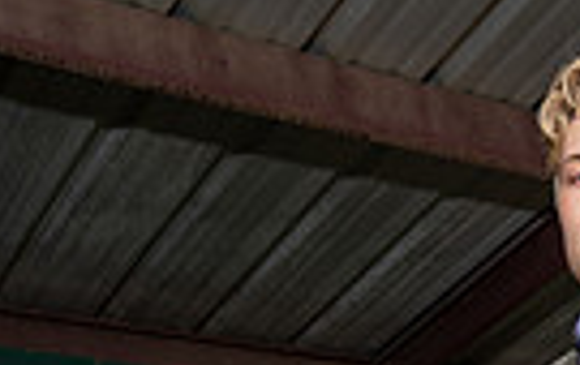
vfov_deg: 10.6
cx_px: 636
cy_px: 889
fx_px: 1663
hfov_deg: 19.0
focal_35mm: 105
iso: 100
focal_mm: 31
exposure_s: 1/125
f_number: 6.3
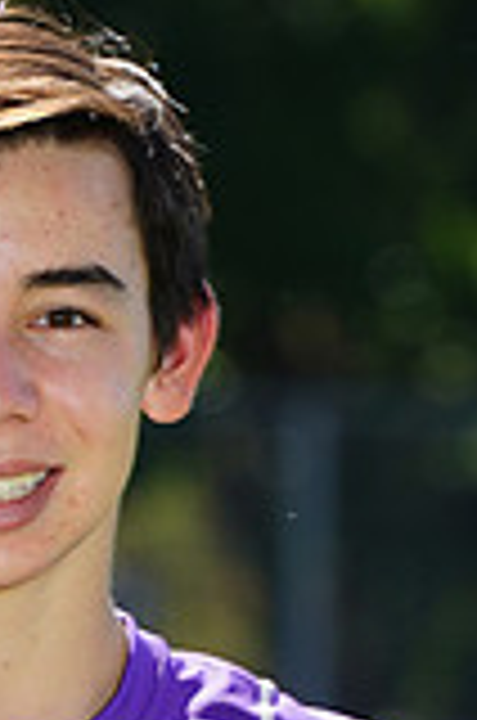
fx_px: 23493
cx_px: 266
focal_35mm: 1177
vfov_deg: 1.8
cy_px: 900
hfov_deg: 1.2
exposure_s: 1/200
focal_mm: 324
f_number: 11
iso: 200
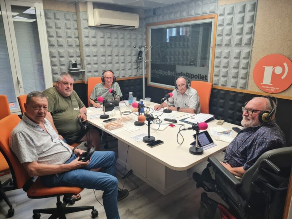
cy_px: 110
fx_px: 219
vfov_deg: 53.1
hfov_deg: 67.3
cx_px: 146
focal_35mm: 26
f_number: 1.8
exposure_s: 1/100
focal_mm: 5.4
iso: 80
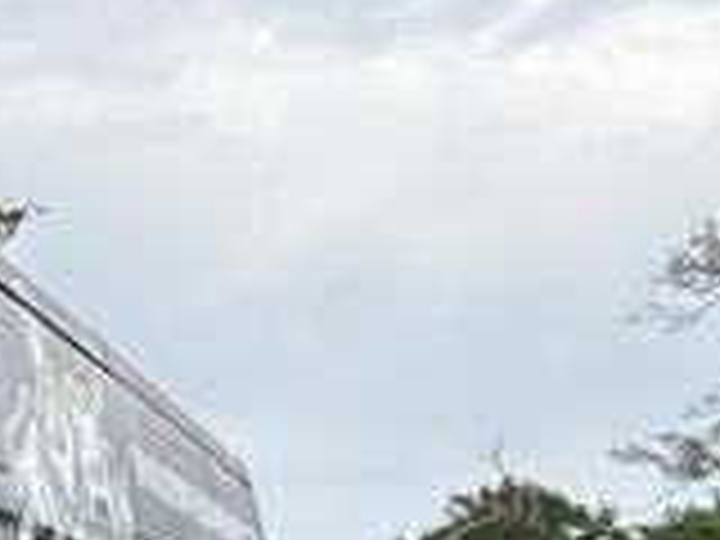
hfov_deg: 11.9
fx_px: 3037
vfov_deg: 9.4
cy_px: 1134
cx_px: -792
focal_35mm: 146
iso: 50
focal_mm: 5.96
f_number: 1.6
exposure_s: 1/1451
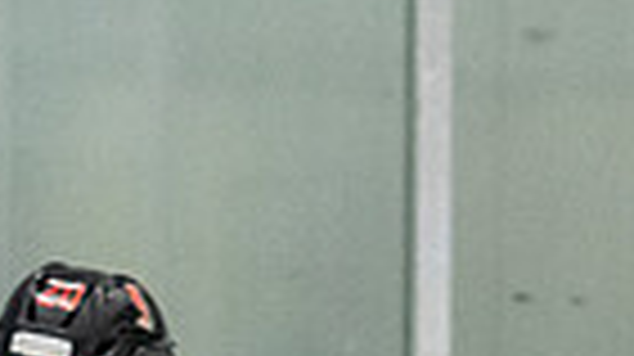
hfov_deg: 1.8
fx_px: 20373
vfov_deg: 1.0
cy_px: 1024
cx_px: -529
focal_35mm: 1213
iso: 3200
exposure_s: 1/800
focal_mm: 130
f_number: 2.8
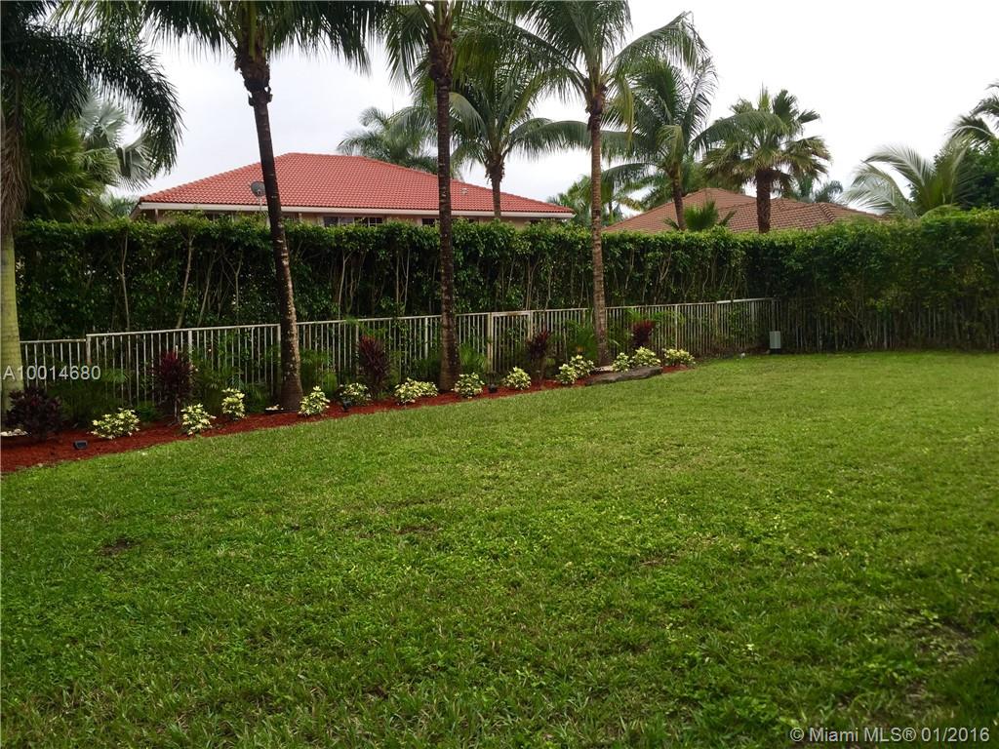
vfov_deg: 48.2
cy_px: 374
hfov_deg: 61.7
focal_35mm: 29
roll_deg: +1.3
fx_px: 837
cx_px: 500
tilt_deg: -2.8
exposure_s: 1/403
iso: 32
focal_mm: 4.15
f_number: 2.2
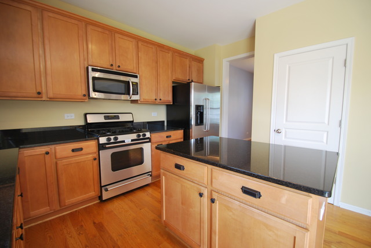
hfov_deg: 100.3
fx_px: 155
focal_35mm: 15
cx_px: 186
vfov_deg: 77.4
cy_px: 124
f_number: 3.5
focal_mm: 10
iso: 200
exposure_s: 1/30
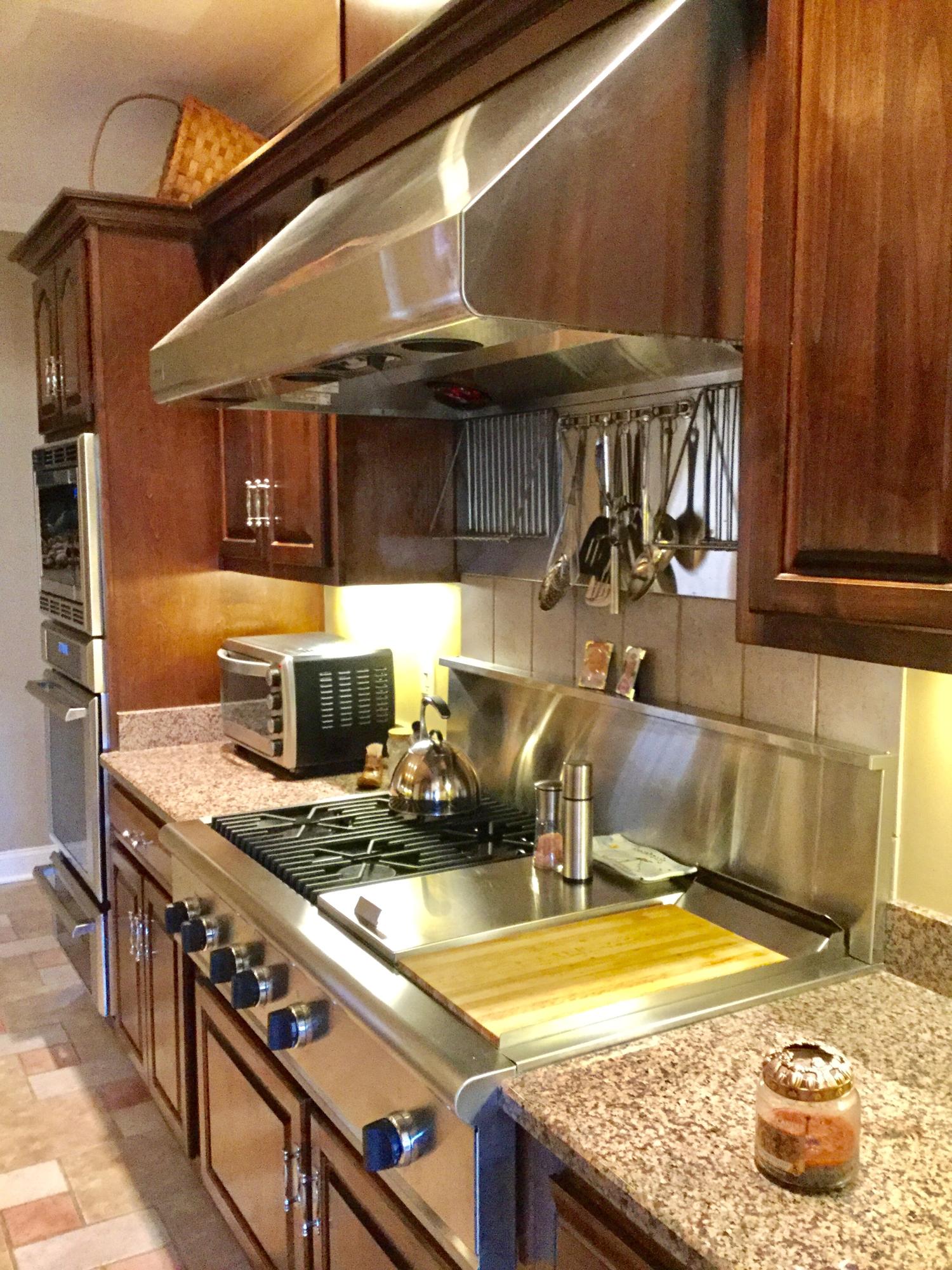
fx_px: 1137
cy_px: 635
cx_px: 476
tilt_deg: -3.5
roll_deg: -0.9
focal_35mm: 31
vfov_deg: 58.4
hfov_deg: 45.4
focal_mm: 3.3
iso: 200
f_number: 2.4
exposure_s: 1/20
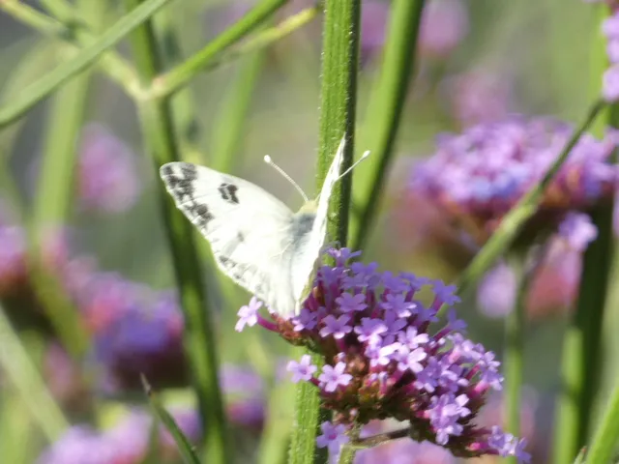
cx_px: 310
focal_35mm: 600
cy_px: 232
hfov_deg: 3.3
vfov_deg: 2.5
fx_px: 10729
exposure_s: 1/100
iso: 125
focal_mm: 107.6
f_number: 5.6
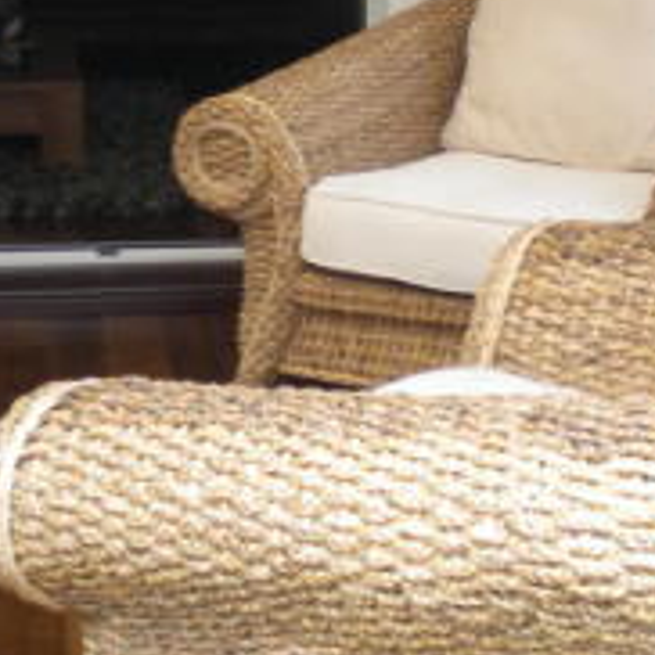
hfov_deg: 17.5
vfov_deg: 17.1
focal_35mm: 99
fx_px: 2119
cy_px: -20
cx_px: 200
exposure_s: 1/56.1
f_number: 3.1
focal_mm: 6.3
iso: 80
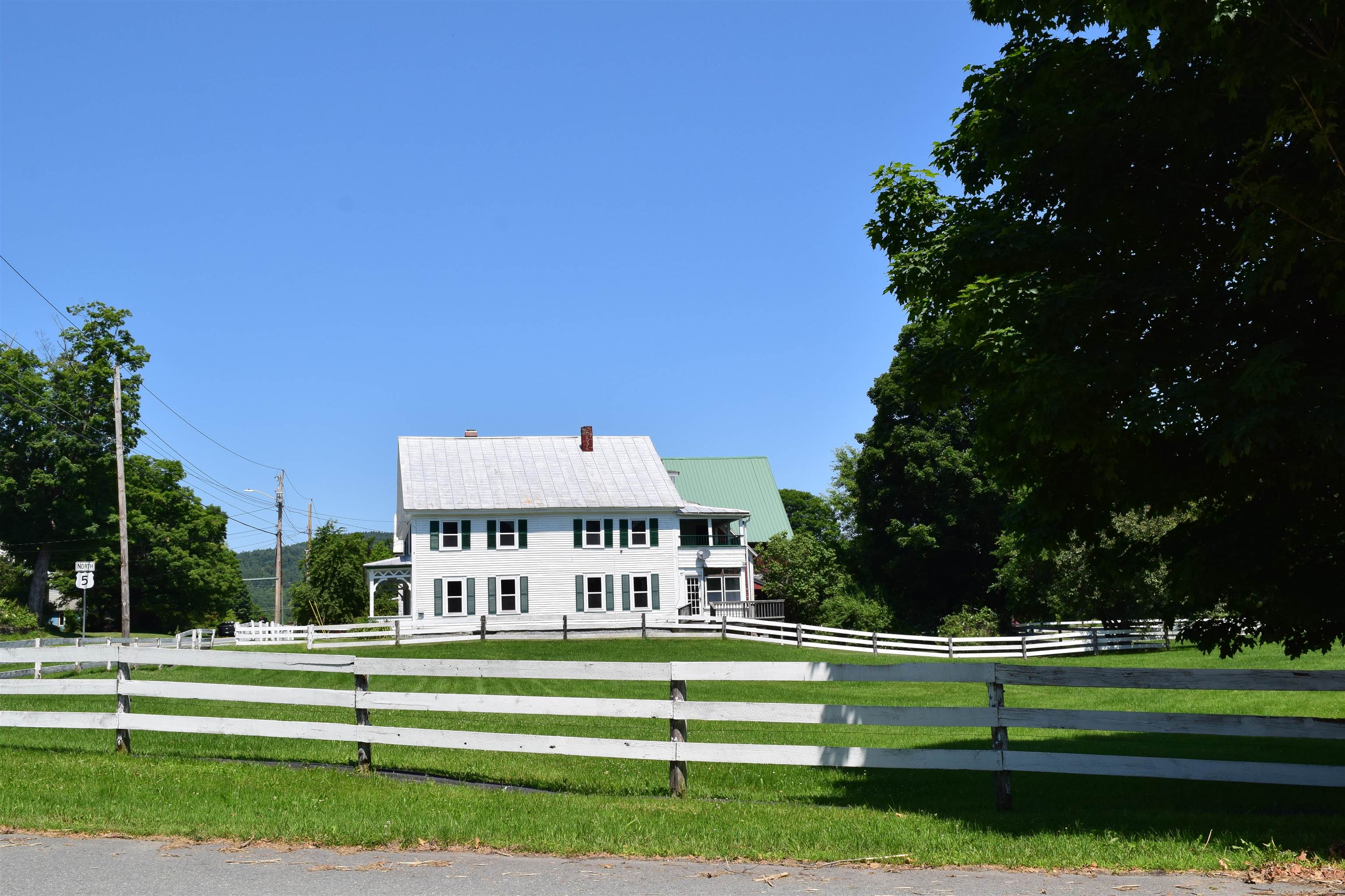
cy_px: 448
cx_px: 672
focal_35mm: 36
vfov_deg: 36.9
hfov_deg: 53.1
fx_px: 1345
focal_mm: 24
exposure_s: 1/500
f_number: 11
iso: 280
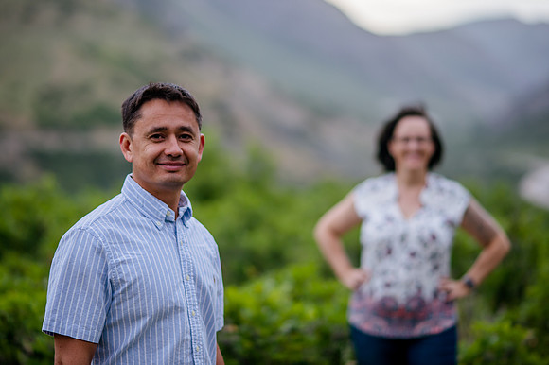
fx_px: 1750
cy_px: 165
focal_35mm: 115
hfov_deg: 17.8
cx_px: 265
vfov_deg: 11.9
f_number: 2
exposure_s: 1/250
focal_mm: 105
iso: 400
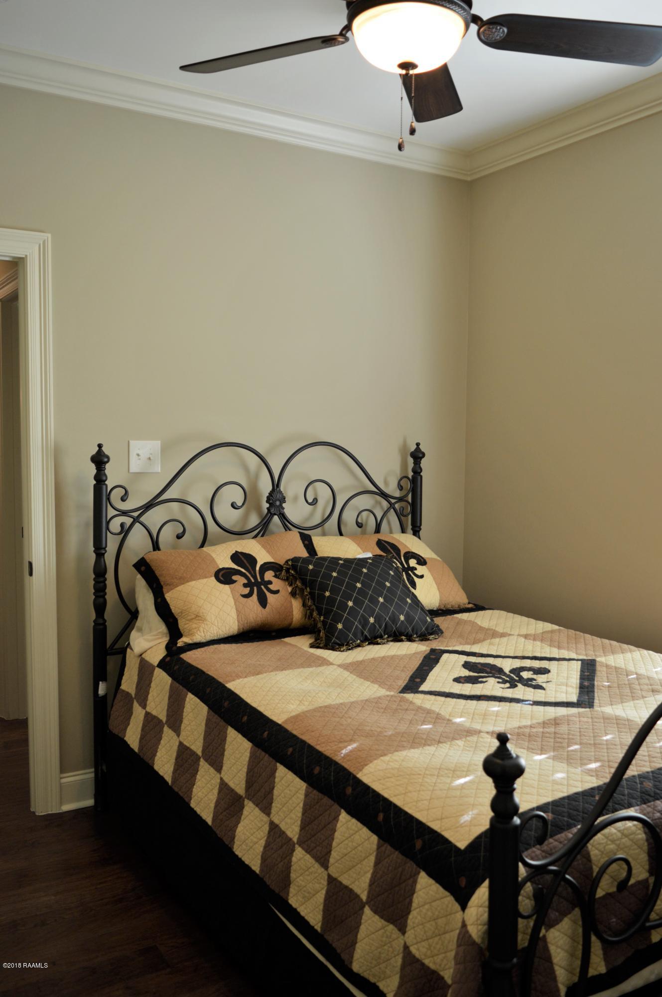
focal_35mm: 30
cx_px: 331
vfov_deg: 62.0
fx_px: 829
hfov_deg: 43.5
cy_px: 498
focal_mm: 20
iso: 400
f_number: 3.8
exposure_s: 1/30
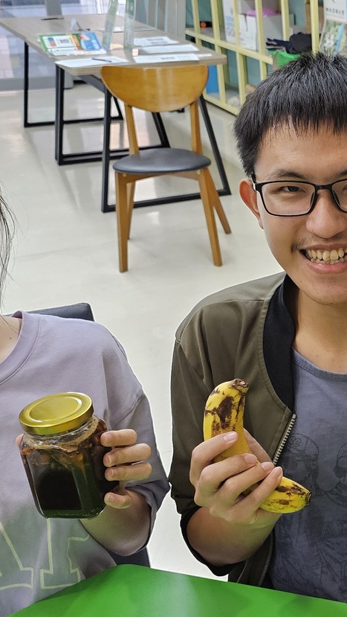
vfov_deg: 35.9
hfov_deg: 19.5
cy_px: 362
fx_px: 948
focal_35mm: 58
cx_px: 418
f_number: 1.7
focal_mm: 6.3
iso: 320
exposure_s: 1/120
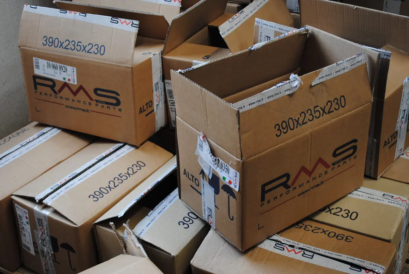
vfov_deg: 25.1
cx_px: 204
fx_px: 614
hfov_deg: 36.8
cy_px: 137
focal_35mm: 54
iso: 220
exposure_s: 1/30
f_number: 5
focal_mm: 36
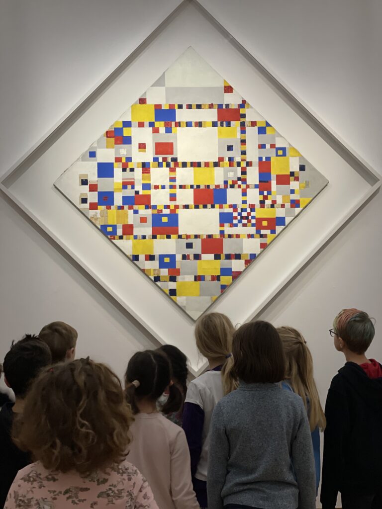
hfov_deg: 28.0
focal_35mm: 52
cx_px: 191
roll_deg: +1.3
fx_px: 765
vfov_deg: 36.8
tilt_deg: +2.5
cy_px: 254
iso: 250
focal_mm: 6
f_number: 2
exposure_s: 1/39
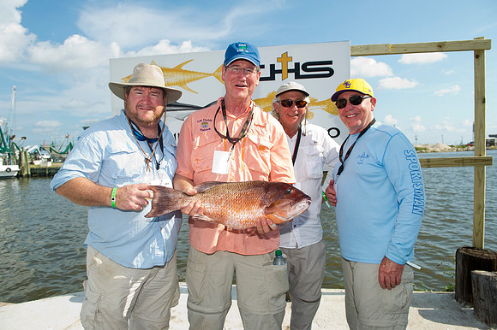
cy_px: 165
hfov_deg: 69.4
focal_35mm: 26
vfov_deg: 49.5
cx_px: 248
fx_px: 359
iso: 125
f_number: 6.3
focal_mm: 26
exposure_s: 1/320
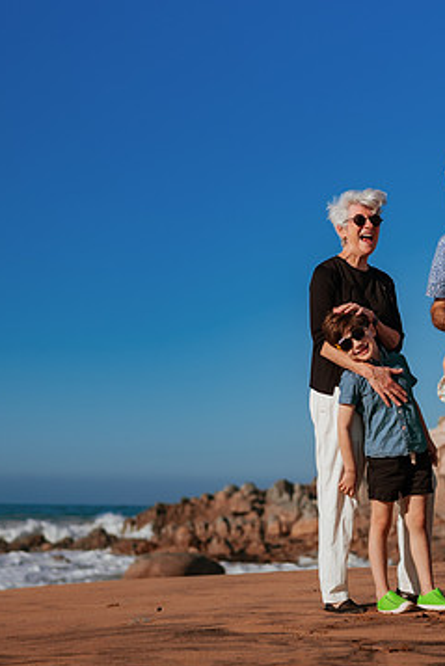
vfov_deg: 21.7
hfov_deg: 14.5
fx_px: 1741
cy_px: 315
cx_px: 367
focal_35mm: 94
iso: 50
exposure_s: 1/8000
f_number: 3.2
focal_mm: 58
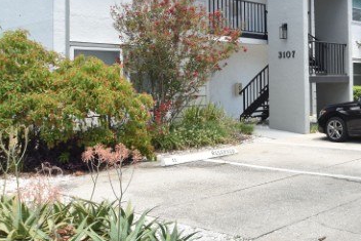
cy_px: 68
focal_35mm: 46
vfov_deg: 28.9
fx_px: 462
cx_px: 344
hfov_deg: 38.8
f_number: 8
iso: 200
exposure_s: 1/250
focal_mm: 15
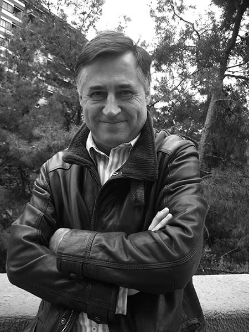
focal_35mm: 35
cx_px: 124
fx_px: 336
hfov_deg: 40.7
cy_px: 166
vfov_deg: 52.6
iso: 50
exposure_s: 1/43.2
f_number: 3
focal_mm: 5.8
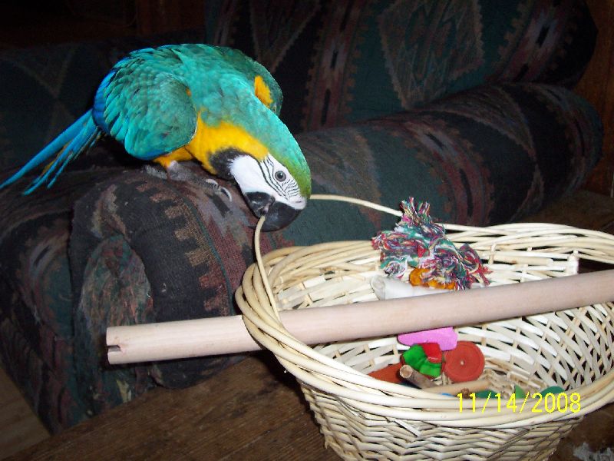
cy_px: 230
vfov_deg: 38.7
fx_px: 656
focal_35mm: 37
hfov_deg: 50.1
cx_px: 307
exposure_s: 1/60
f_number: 2.8
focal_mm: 5.6
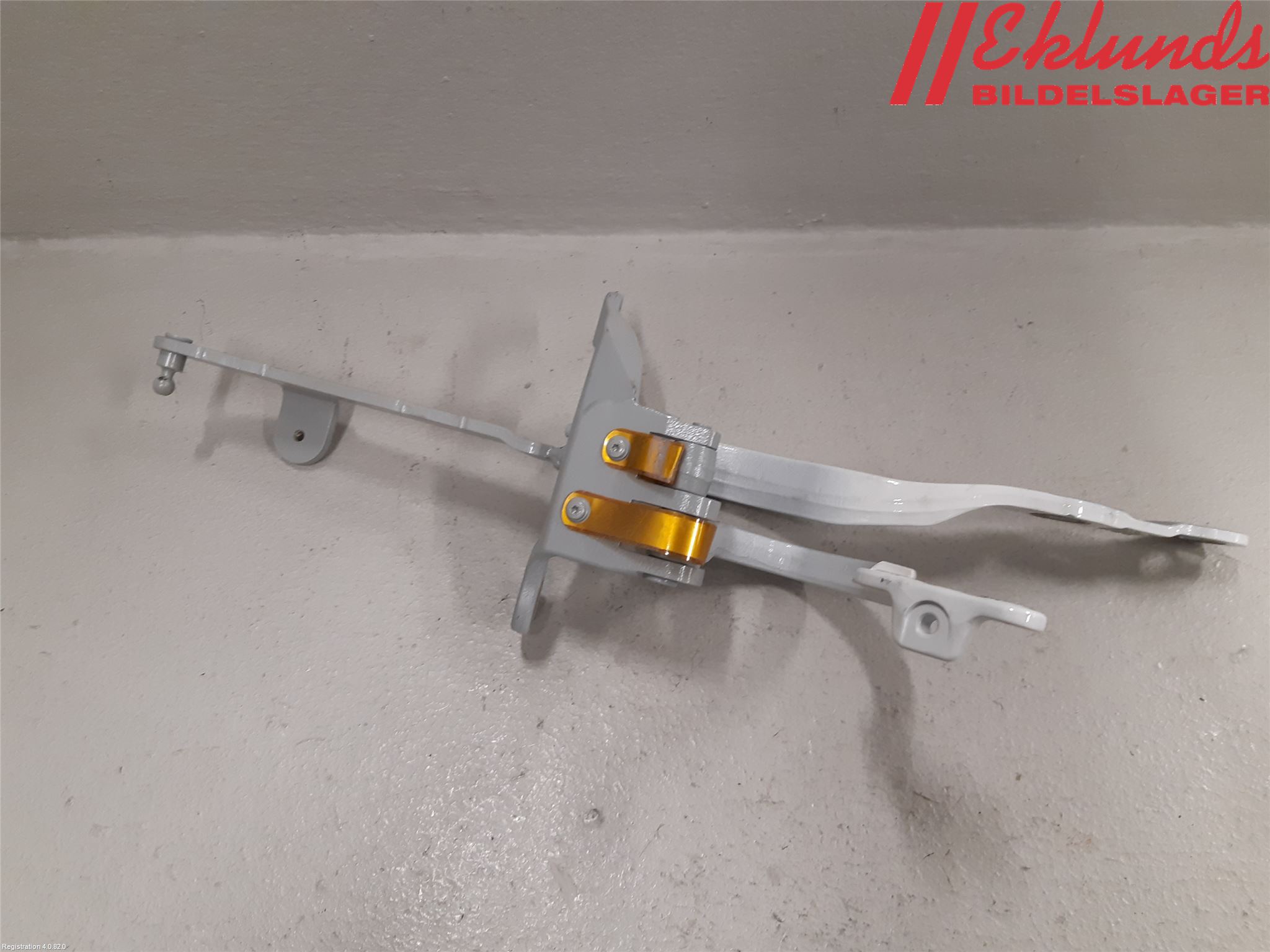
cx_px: 635
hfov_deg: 67.3
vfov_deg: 53.1
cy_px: 476
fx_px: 954
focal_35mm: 26
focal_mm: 3.93
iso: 125
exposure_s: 1/50
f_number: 1.7
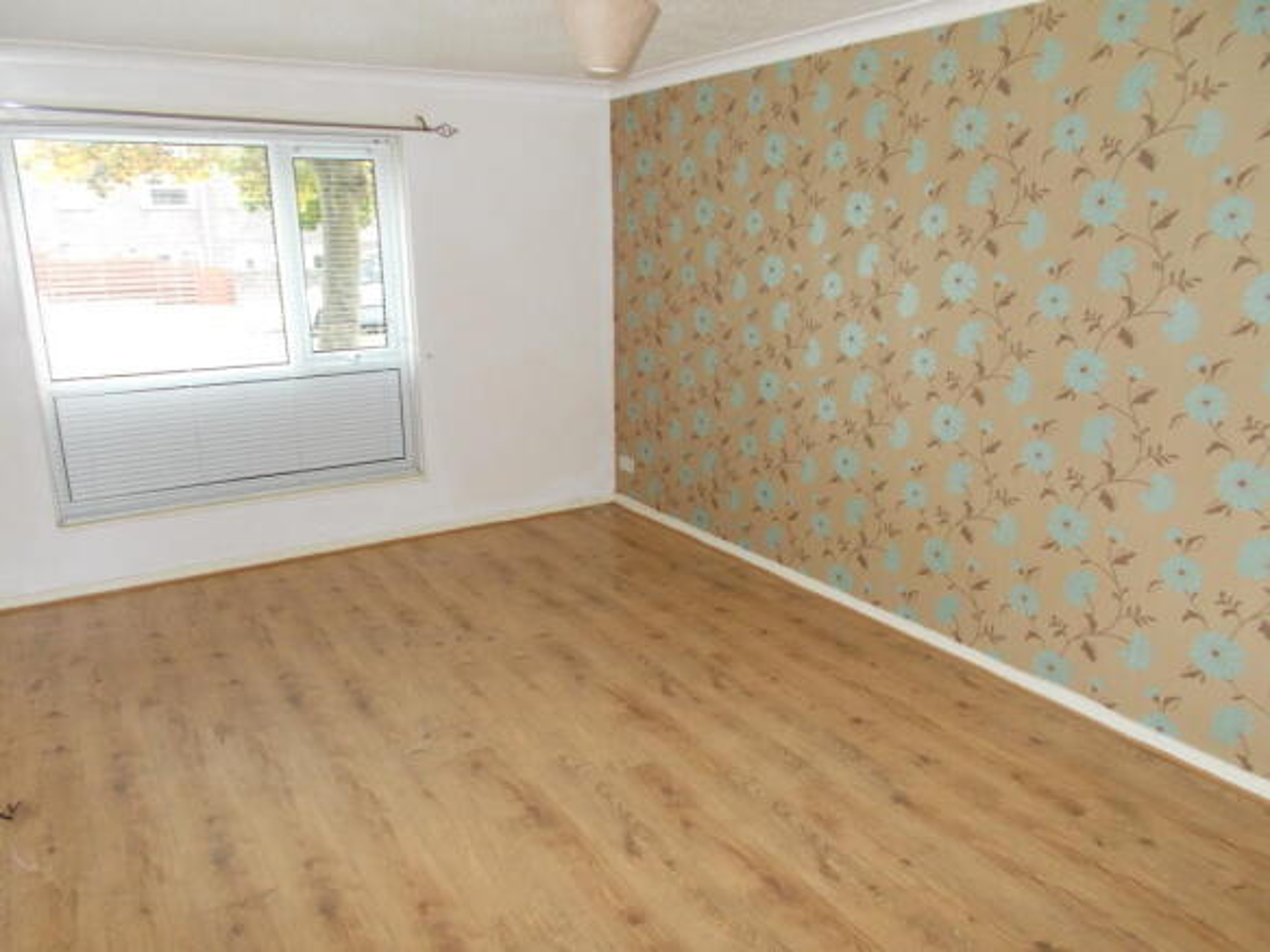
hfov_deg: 67.3
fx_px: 954
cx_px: 635
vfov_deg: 53.0
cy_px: 476
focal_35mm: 26
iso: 320
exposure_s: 1/25
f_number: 3.2
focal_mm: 4.6
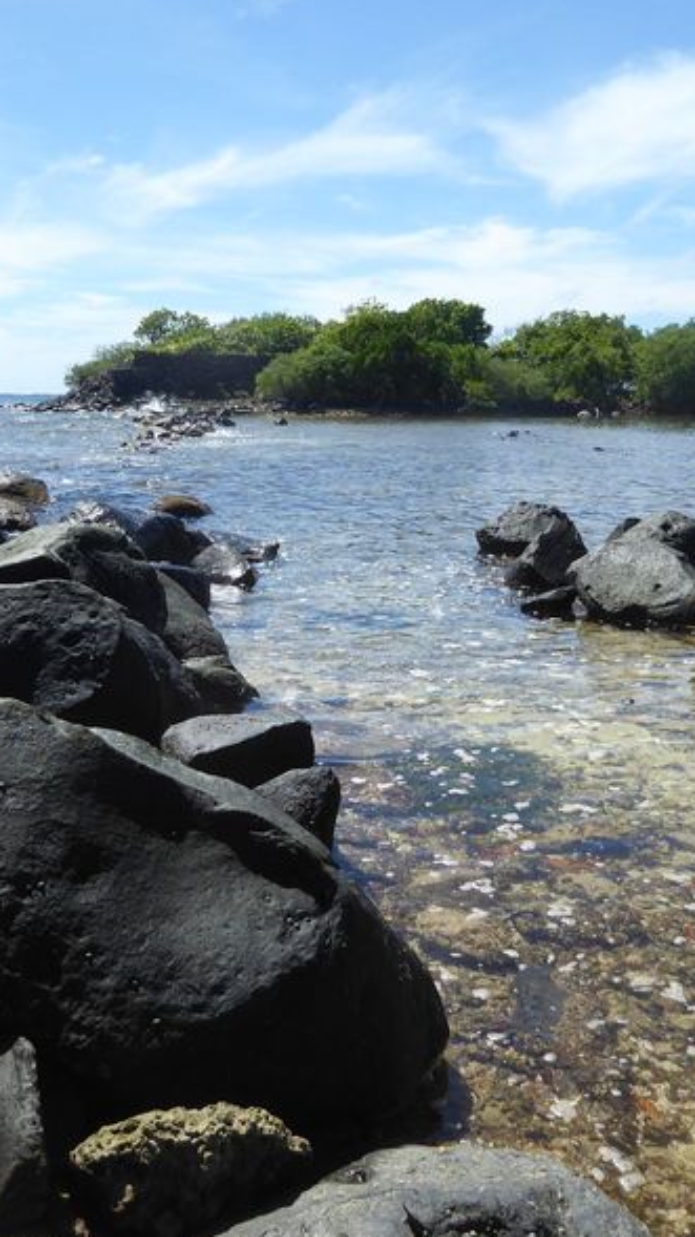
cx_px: 315
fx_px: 1213
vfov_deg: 54.0
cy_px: 622
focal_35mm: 37
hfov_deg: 32.0
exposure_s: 1/800
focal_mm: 4.3
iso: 80
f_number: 3.3
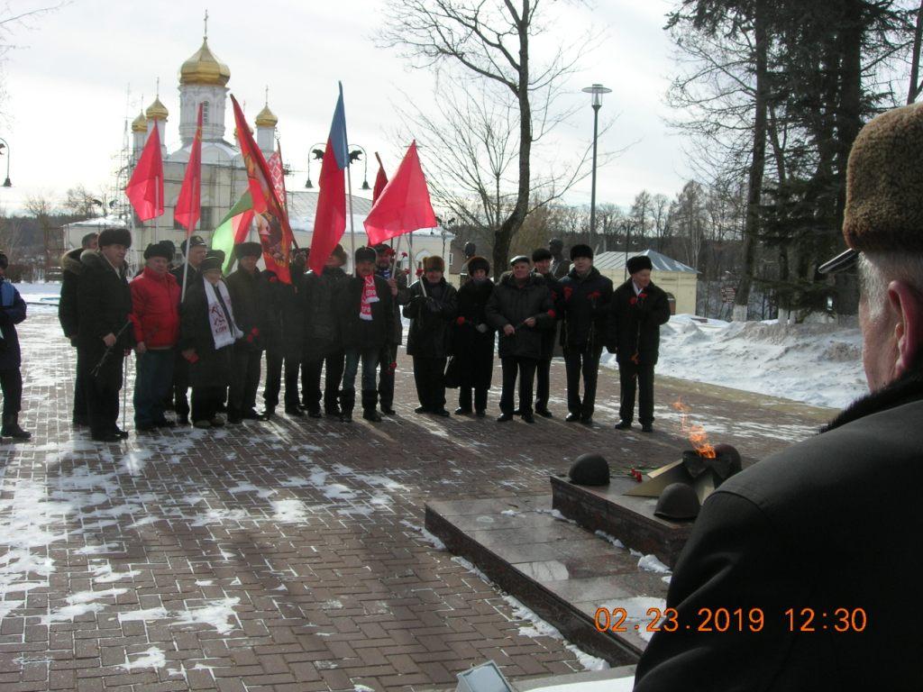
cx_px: 462
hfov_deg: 49.0
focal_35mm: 38
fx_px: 1013
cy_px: 346
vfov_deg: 37.7
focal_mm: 7.8
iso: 64
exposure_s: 1/523
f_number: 4.8
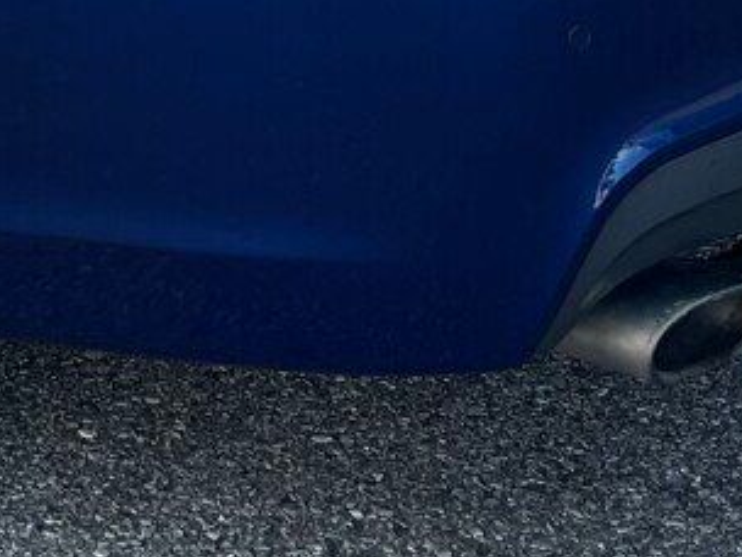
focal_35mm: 167
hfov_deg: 11.5
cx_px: -286
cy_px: -719
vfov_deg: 8.3
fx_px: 3580
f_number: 1.5
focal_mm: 5.7
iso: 50
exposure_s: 1/873
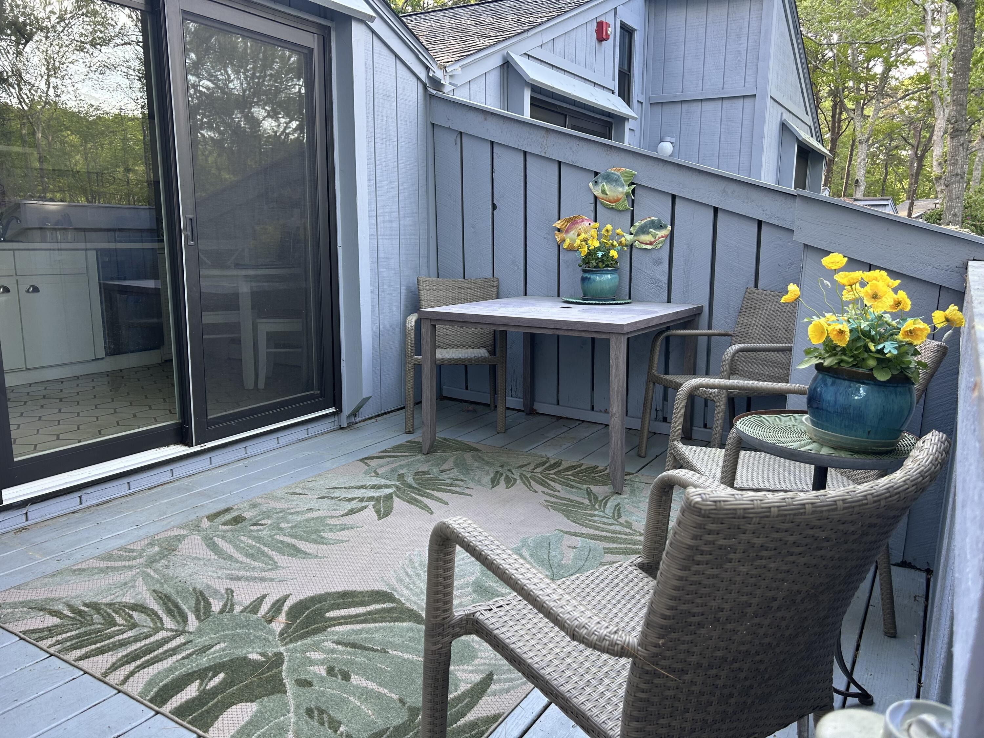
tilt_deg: -11.4
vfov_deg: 53.1
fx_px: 739
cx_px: 492
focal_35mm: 26
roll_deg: +0.2
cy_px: 369
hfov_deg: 67.3
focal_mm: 5.7
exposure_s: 1/121
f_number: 1.5
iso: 64
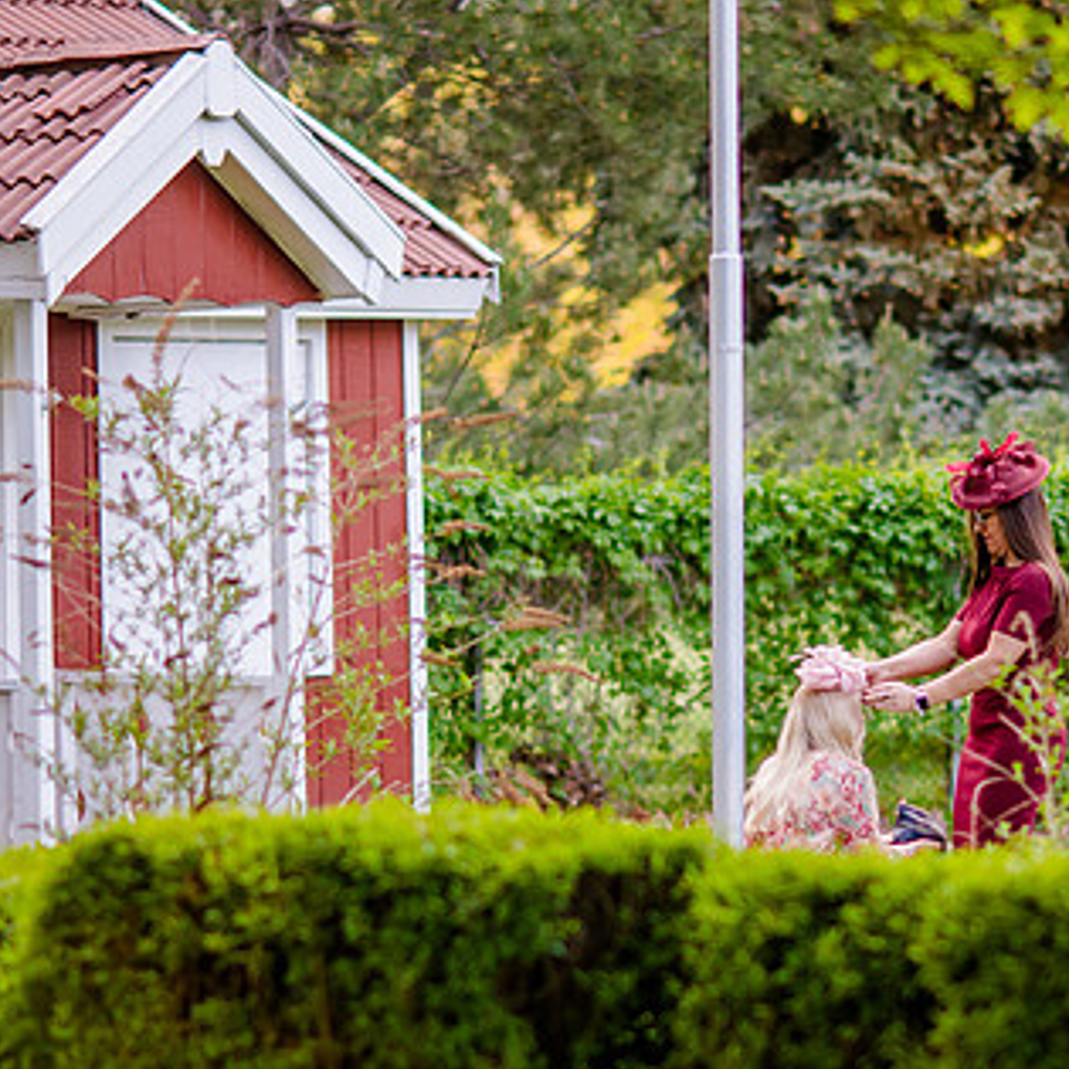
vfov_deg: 8.2
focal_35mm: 212
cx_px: 700
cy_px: 805
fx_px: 7407
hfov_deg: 8.3
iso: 160
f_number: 2
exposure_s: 1/200
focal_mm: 105
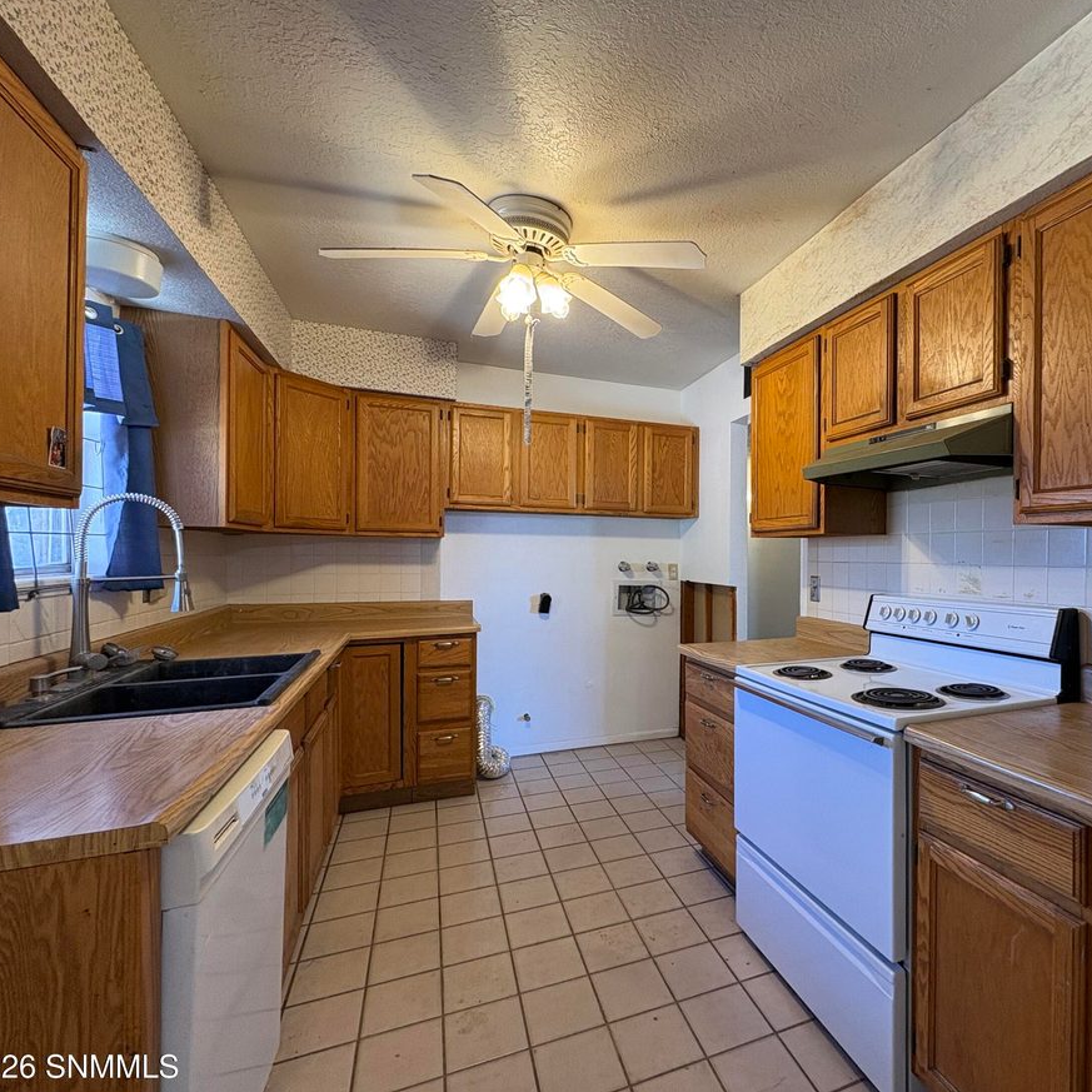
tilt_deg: +0.4
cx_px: 690
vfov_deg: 84.0
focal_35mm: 17
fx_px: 607
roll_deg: -0.3
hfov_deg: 82.2
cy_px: 555
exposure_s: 1/60
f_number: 2.2
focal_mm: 2.22
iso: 160
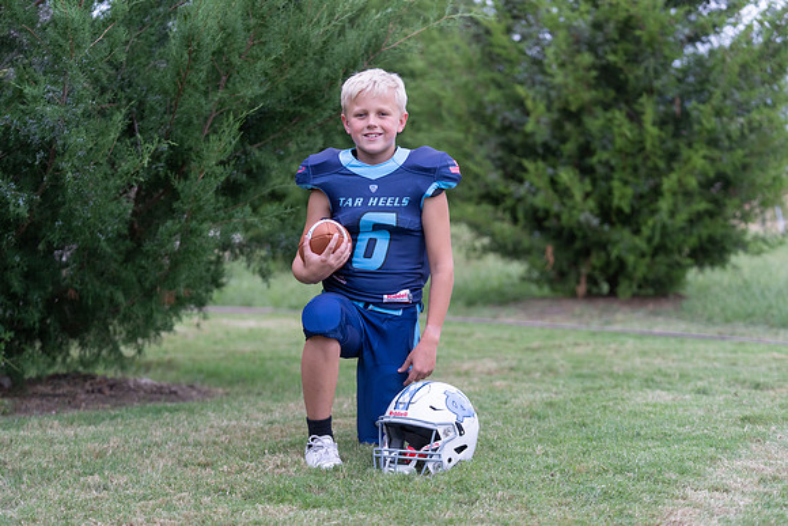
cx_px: 394
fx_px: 1795
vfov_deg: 16.7
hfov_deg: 24.8
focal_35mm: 82
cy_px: 263
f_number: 2.8
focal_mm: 82
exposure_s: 1/320
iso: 640
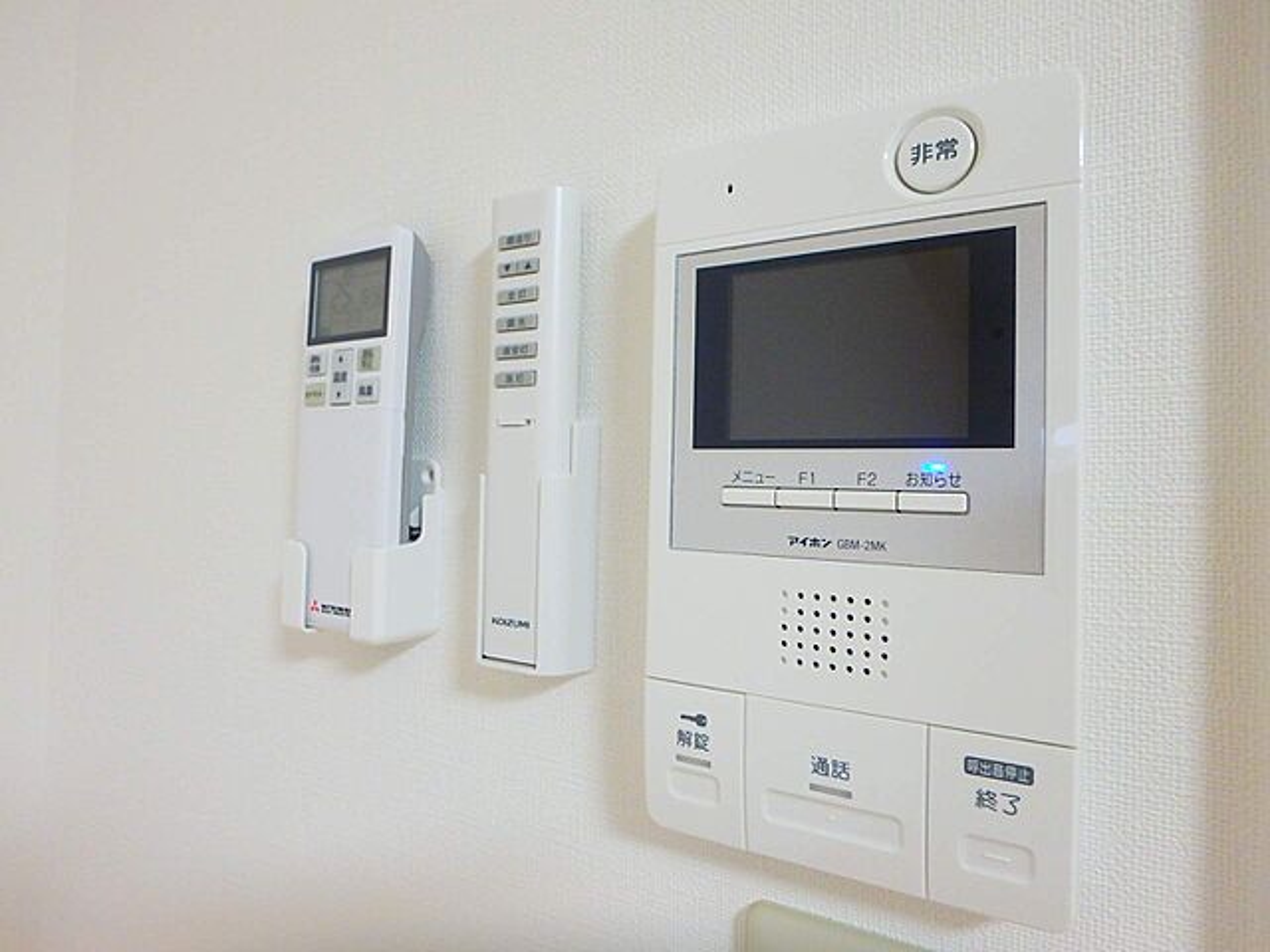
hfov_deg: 79.0
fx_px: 770
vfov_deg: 63.4
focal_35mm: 21
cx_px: 635
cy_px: 476
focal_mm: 3.7
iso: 400
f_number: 3.5
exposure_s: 1/30
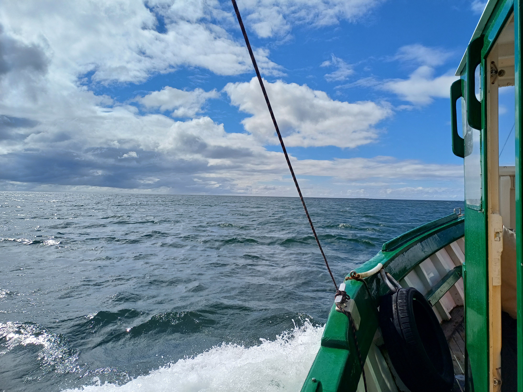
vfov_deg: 54.9
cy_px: 196
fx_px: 378
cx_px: 262
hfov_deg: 69.4
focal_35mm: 25
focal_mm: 4.65
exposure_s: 1/2959
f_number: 1.8
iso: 50
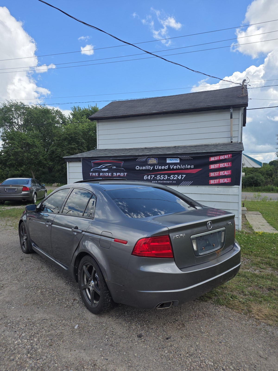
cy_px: 186
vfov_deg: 73.9
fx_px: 246
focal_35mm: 23
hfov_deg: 58.9
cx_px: 139
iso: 80
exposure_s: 1/4650
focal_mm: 6.25
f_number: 1.7
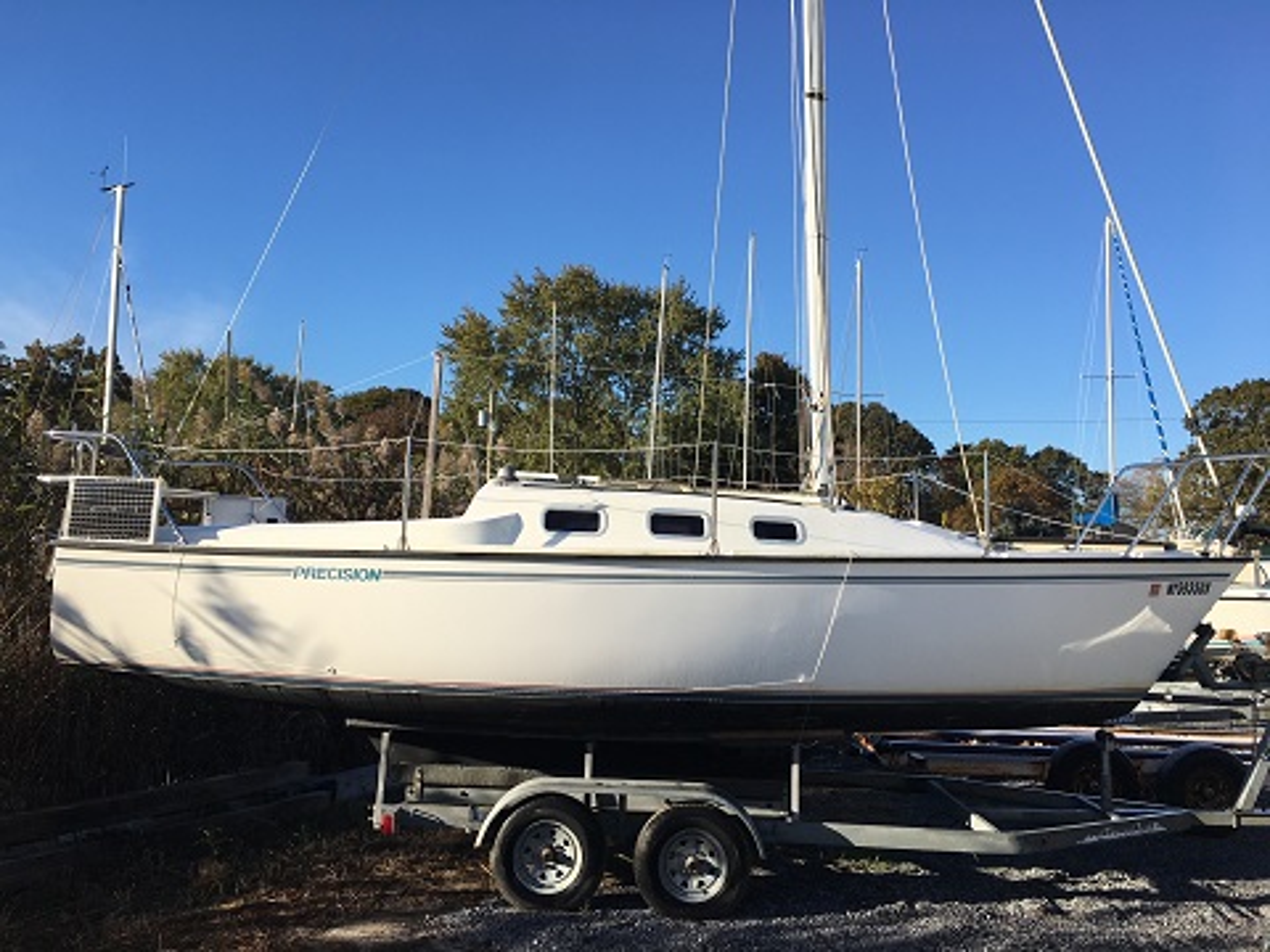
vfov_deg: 48.2
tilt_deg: +5.6
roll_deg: -2.3
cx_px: 635
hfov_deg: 61.7
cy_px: 476
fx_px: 1064
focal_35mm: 29
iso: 25
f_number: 2.2
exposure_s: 1/1374
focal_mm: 4.15
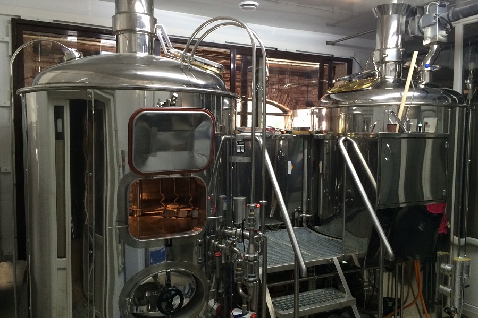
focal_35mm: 32
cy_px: 165
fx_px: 425
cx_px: 239
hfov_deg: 58.7
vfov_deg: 41.1
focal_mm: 4.12
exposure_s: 1/30
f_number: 2.2
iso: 160
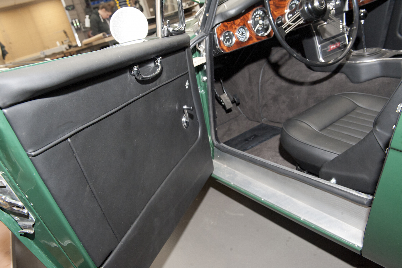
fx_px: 324
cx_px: 201
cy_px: 134
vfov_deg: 44.9
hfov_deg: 63.7
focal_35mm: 29
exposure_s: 1/60
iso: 3200
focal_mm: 29
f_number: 8
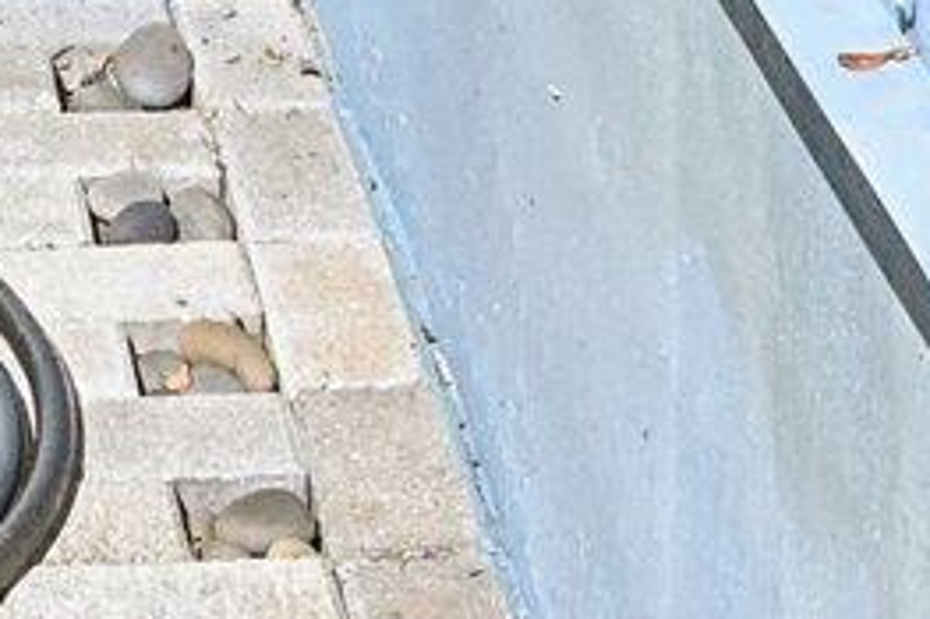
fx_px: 4027
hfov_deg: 12.7
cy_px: -1664
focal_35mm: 156
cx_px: -361
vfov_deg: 7.1
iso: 2000
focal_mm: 20
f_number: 8
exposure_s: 1/6400
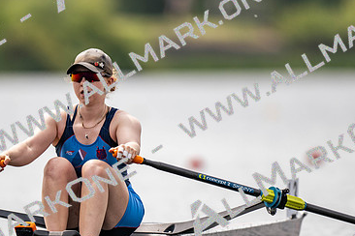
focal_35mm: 952
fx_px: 9387
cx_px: 108
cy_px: 154
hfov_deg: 2.2
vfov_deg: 1.4
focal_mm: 600
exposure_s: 1/2500
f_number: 4
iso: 200
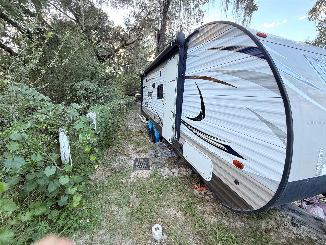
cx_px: 163
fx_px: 132
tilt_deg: -13.5
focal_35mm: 14
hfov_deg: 102.1
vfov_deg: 85.7
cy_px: 122
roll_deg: -1.8
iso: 80
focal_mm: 2.22
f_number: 2.2
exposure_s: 1/99
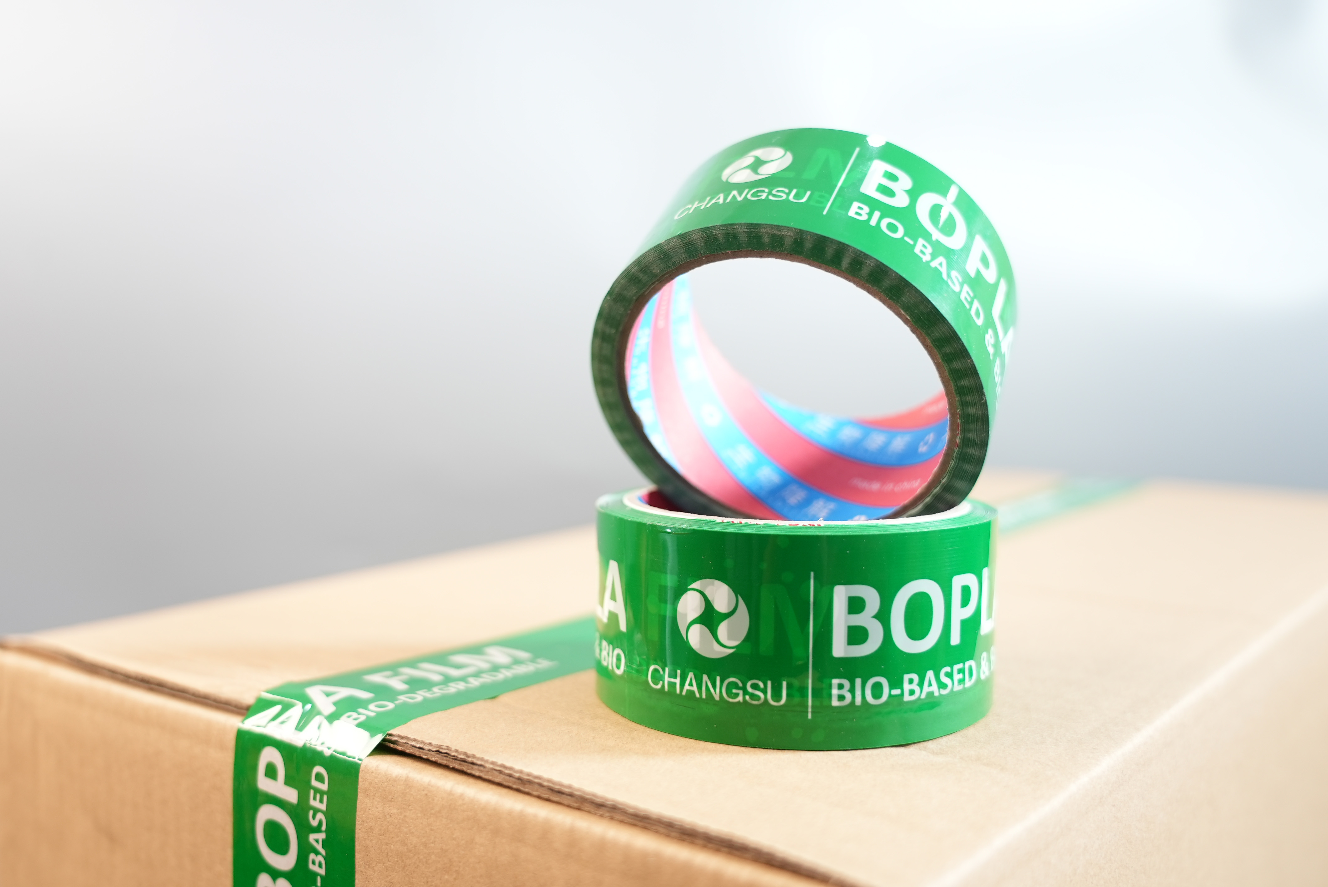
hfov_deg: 57.2
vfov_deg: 40.0
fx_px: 1218
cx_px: 664
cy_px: 444
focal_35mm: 33
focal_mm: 33
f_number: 4
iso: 640
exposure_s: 1/60
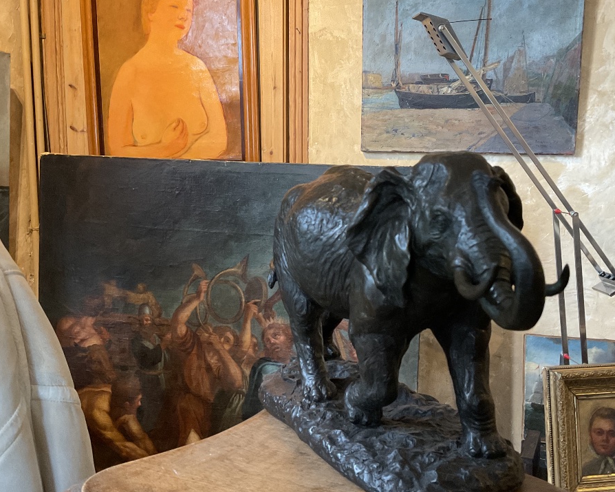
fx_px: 692
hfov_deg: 47.9
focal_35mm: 38
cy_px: 240
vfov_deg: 39.1
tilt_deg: -6.5
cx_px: 338
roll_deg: +0.4
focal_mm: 3
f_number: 1.8
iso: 160
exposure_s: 1/60
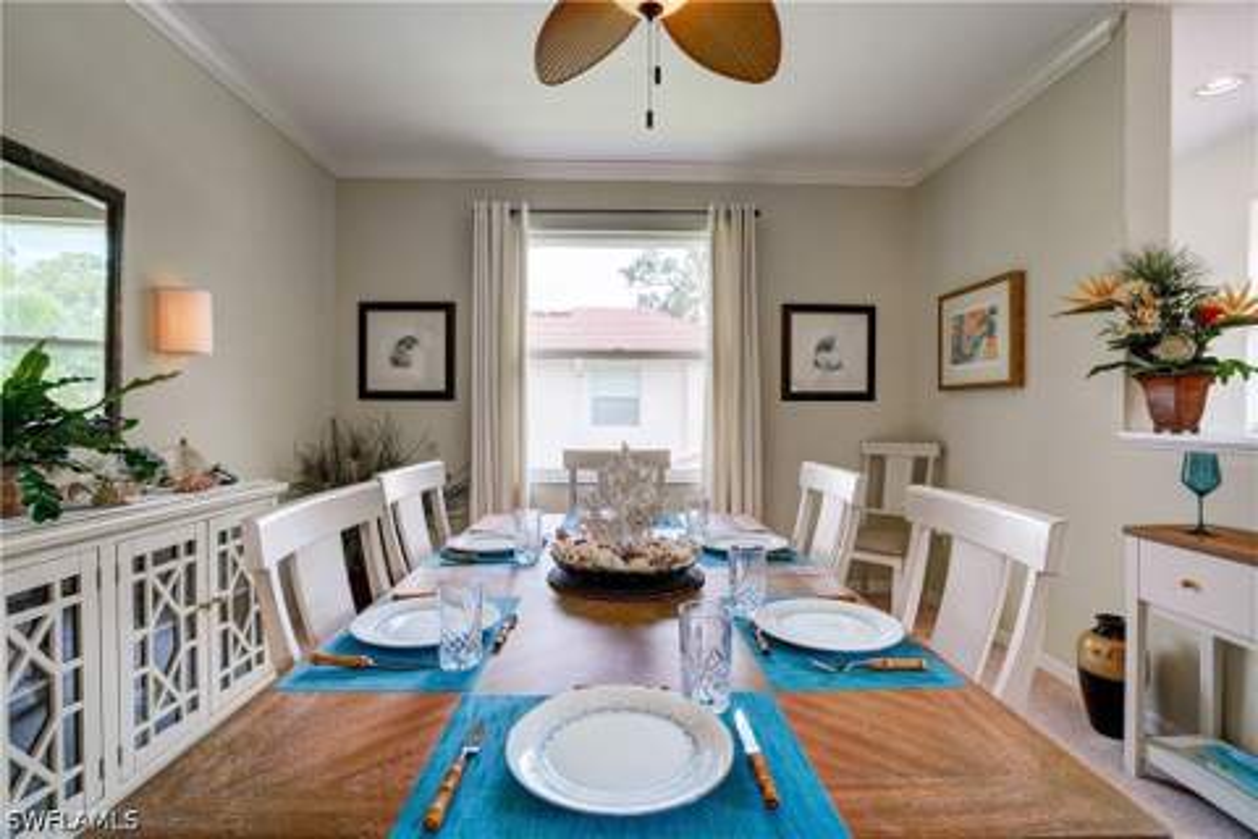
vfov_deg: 73.7
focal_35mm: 16
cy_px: 420
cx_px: 629
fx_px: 559
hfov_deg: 96.7
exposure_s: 1/10
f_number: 8
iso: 400
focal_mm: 16
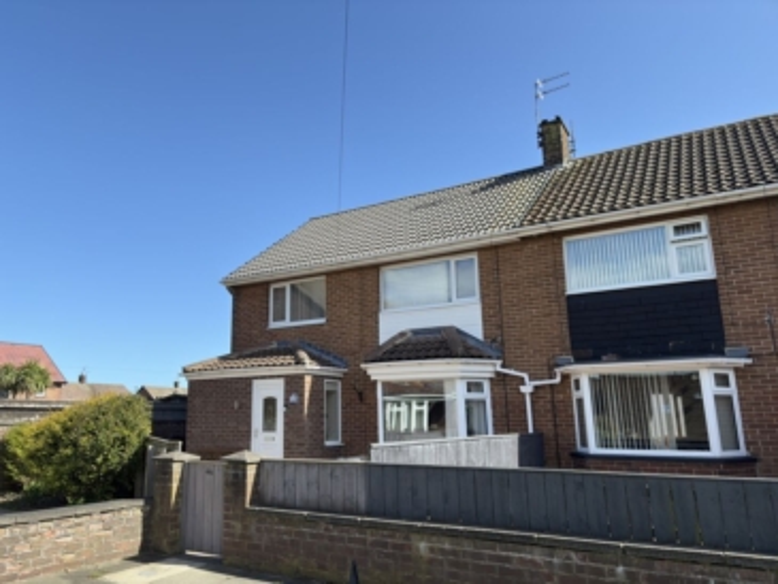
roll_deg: -0.7
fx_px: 585
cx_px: 389
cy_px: 292
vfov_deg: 53.1
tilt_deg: +12.7
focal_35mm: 26
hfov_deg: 67.3
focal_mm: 5.96
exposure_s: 1/1511
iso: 32
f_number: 1.6
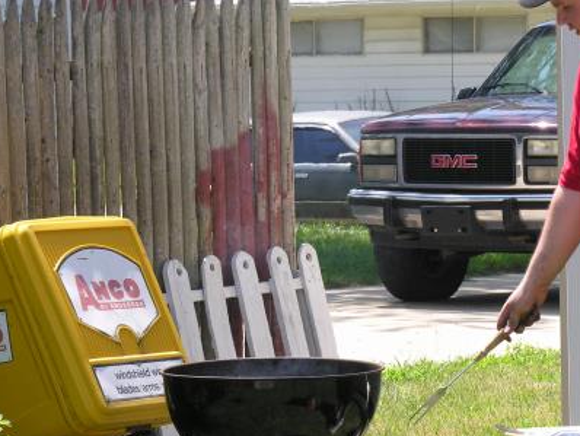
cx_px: 415
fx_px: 3420
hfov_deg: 9.7
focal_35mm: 204
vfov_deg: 7.3
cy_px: 209
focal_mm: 32.4
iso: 50
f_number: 5.4
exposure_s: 1/118
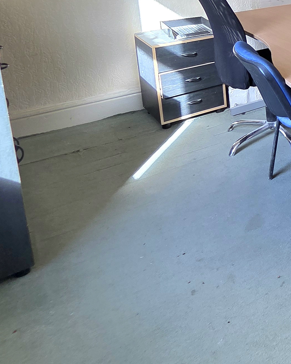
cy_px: 10
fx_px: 420
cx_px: 473
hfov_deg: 25.0
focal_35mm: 39
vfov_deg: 41.5
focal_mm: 2.2
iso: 125
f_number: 2.2
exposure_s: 1/101
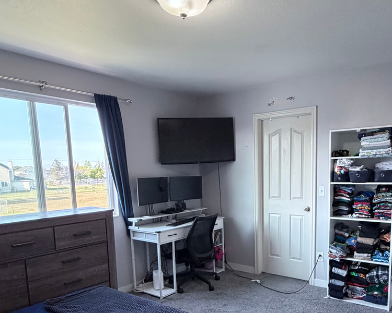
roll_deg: +1.3
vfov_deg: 50.3
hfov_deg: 61.6
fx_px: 325
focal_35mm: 28
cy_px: 215
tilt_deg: -8.2
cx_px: 237
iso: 320
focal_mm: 2.22
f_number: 2.2
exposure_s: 1/76
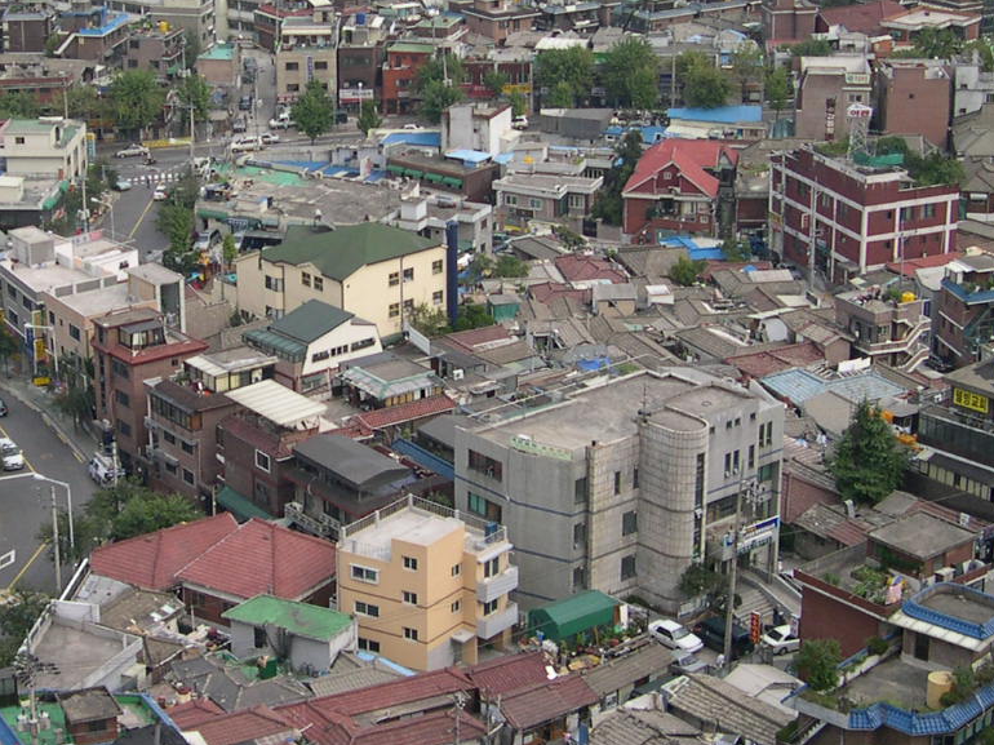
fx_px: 2268
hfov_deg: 24.3
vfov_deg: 18.5
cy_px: 191
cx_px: 205
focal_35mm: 79
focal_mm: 8
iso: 100
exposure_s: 1/402
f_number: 2.8
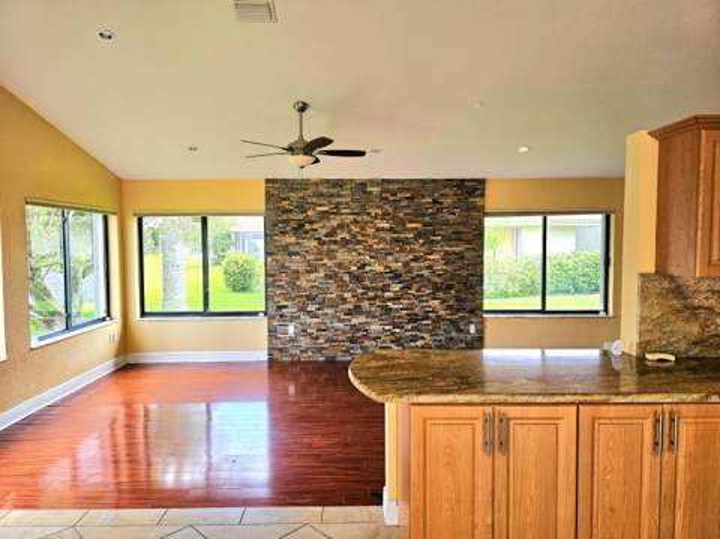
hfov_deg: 74.0
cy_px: 270
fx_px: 478
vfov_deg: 58.8
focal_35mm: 23
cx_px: 360
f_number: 1.7
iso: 80
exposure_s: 1/182
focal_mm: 6.3
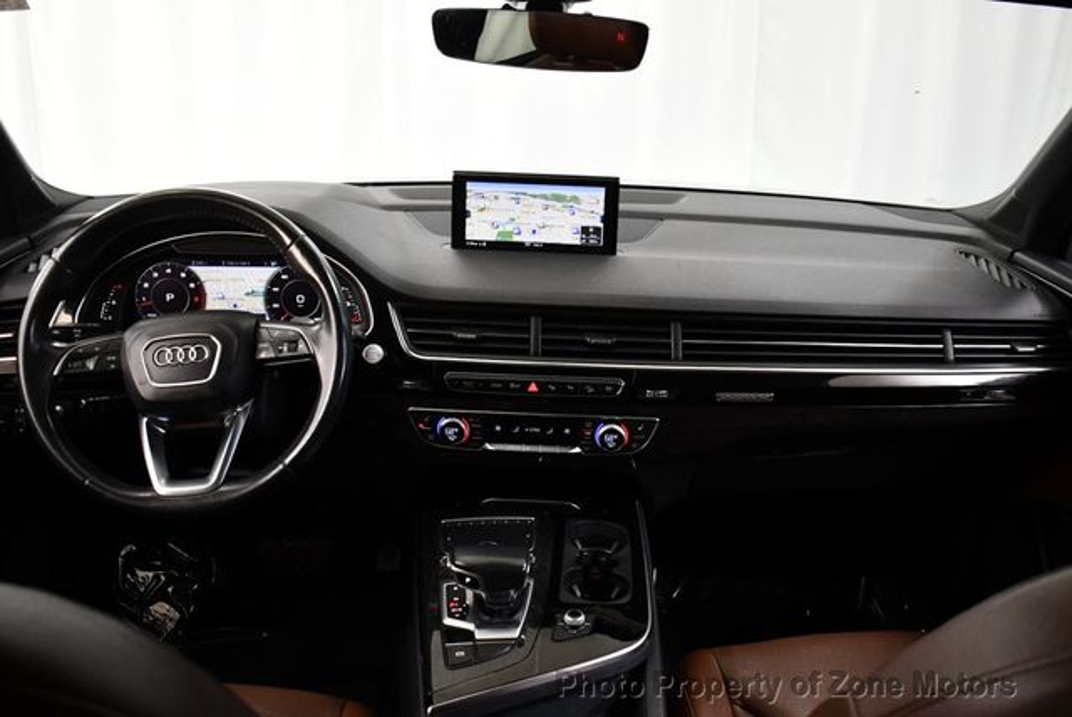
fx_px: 1073
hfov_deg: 53.1
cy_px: 358
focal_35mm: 36
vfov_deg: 36.9
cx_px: 536
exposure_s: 1/125
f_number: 3.5
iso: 2000
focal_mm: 18
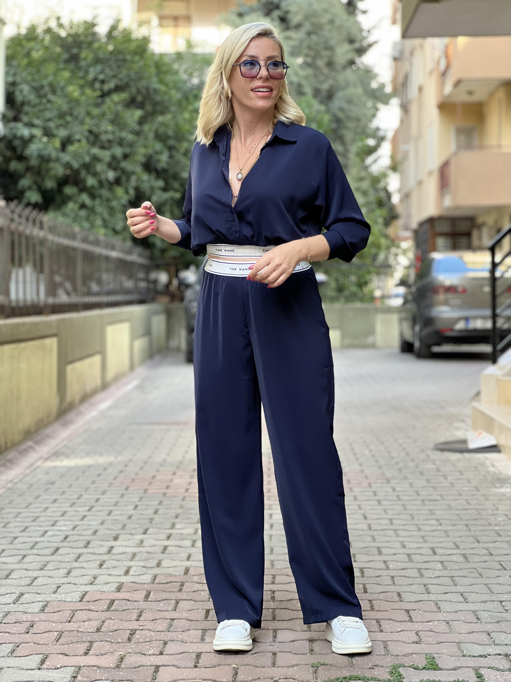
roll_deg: -1.3
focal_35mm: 77
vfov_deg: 25.3
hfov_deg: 19.1
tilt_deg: -0.5
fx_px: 1516
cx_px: 256
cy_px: 341
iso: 125
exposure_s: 1/121
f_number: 2.8
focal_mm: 9
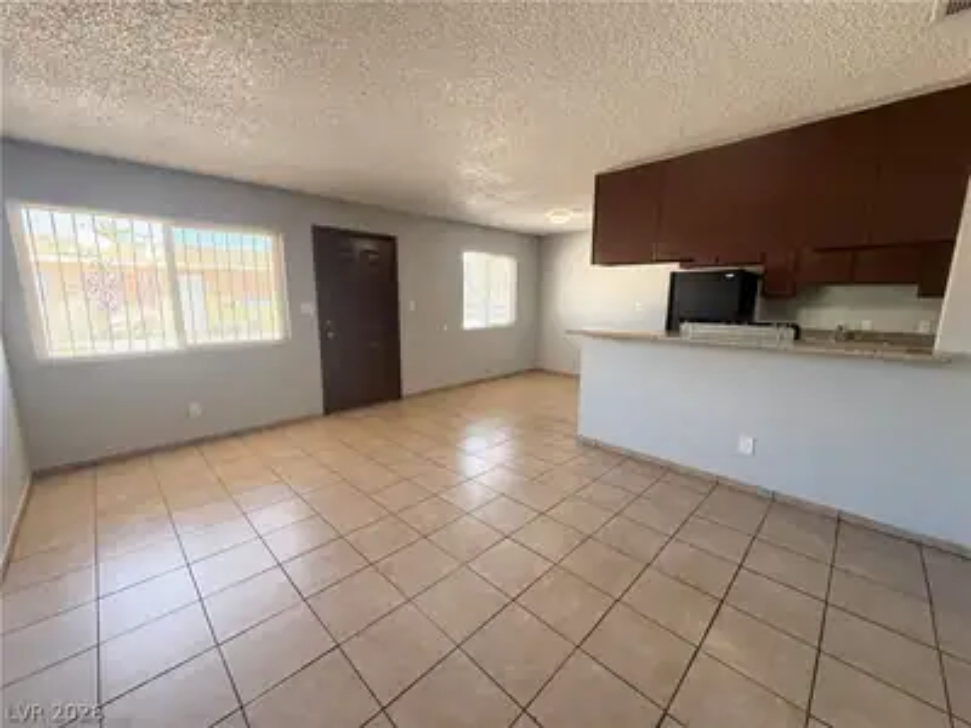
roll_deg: +0.1
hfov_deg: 102.1
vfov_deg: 85.7
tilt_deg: -9.2
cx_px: 486
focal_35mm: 14
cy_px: 364
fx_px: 393
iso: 320
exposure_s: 1/99
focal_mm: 2.22
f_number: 2.2
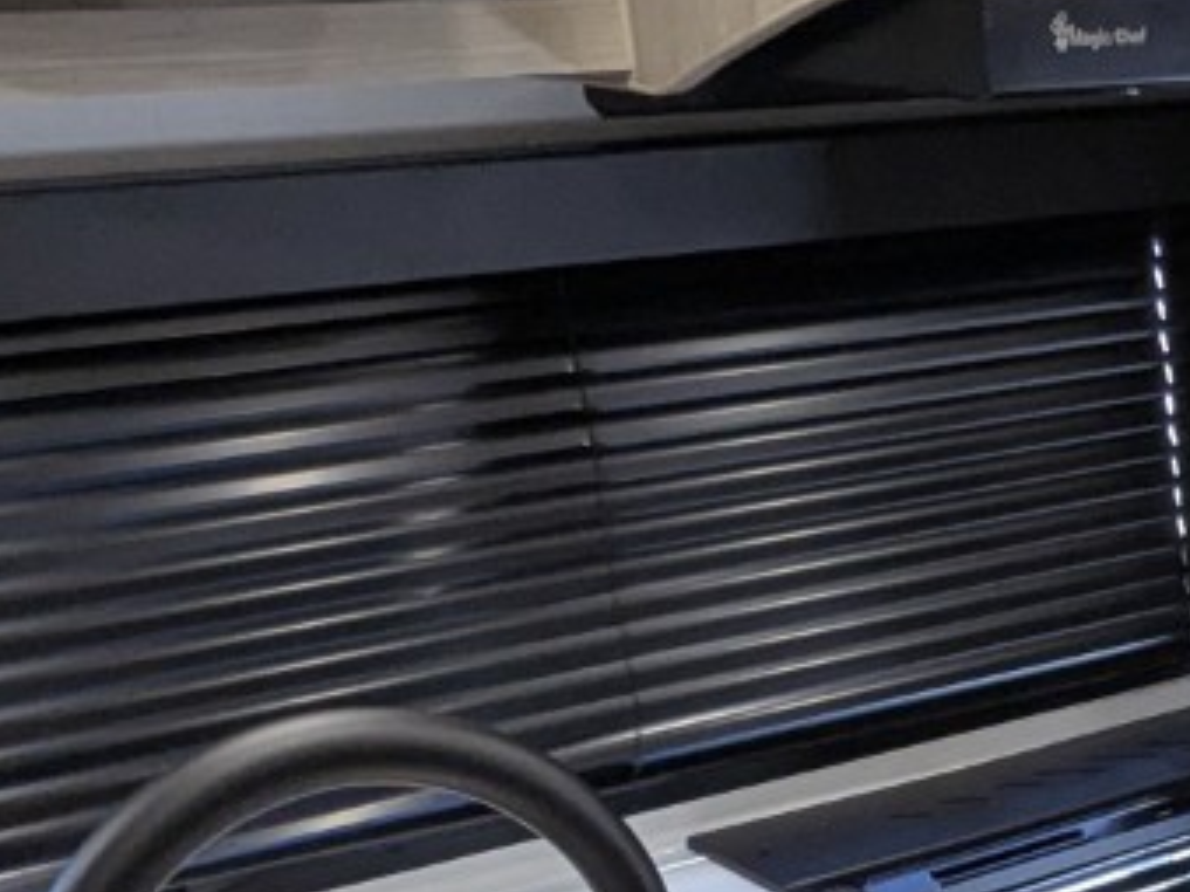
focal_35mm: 66
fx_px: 2268
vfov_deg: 19.9
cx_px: 1318
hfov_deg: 26.9
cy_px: 1240
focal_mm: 2.35
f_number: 2.2
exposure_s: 1/92.1
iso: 287
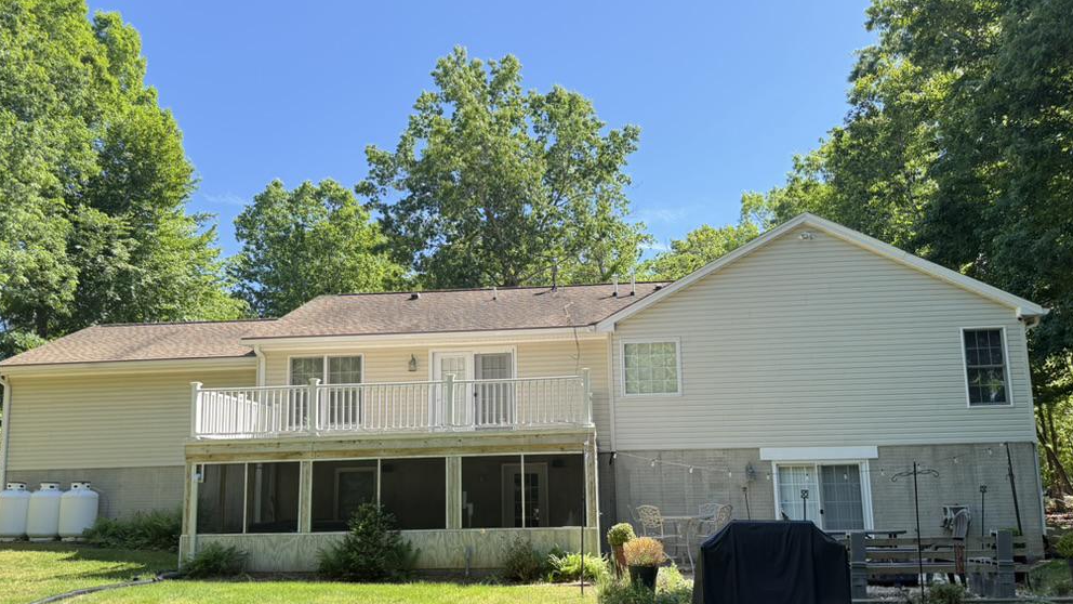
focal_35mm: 27
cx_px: 532
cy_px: 396
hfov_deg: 69.9
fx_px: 768
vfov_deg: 42.4
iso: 100
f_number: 1.78
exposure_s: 1/459
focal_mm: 6.76
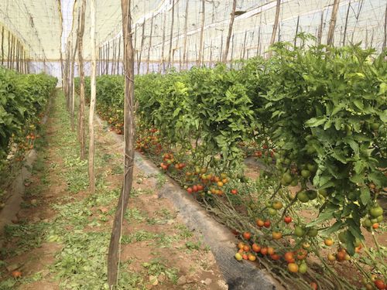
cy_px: 145
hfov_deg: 52.6
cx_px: 194
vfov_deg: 40.7
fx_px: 391
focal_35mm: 35
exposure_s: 1/756
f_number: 2.4
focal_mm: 4.28
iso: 50
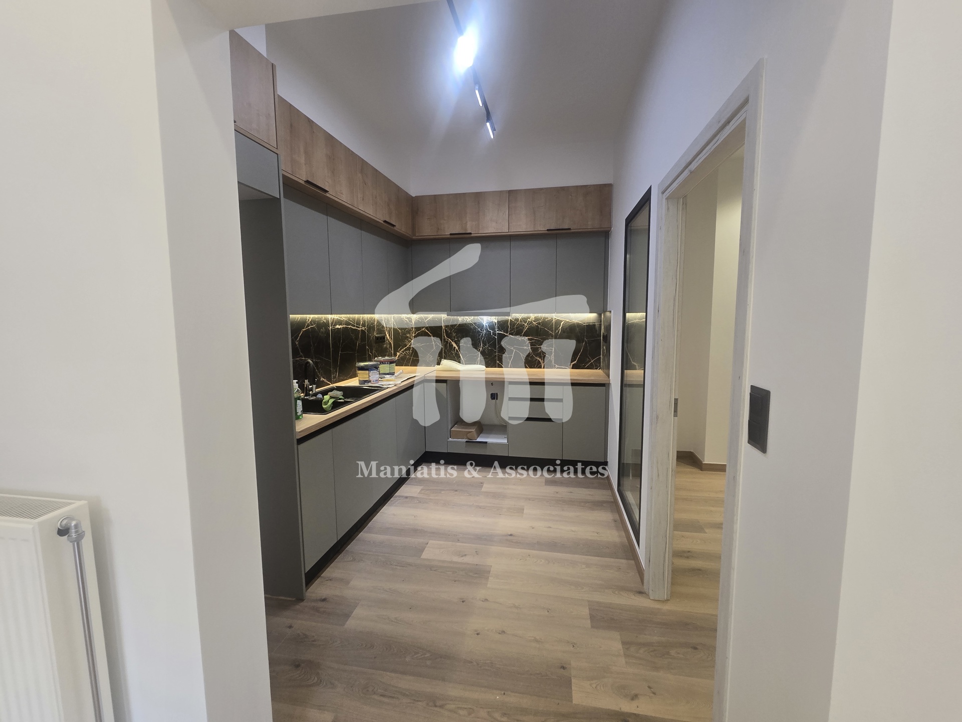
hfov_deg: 106.2
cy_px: 361
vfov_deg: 89.9
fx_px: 361
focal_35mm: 13
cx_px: 481
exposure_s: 1/50
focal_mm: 2.2
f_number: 2.2
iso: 125
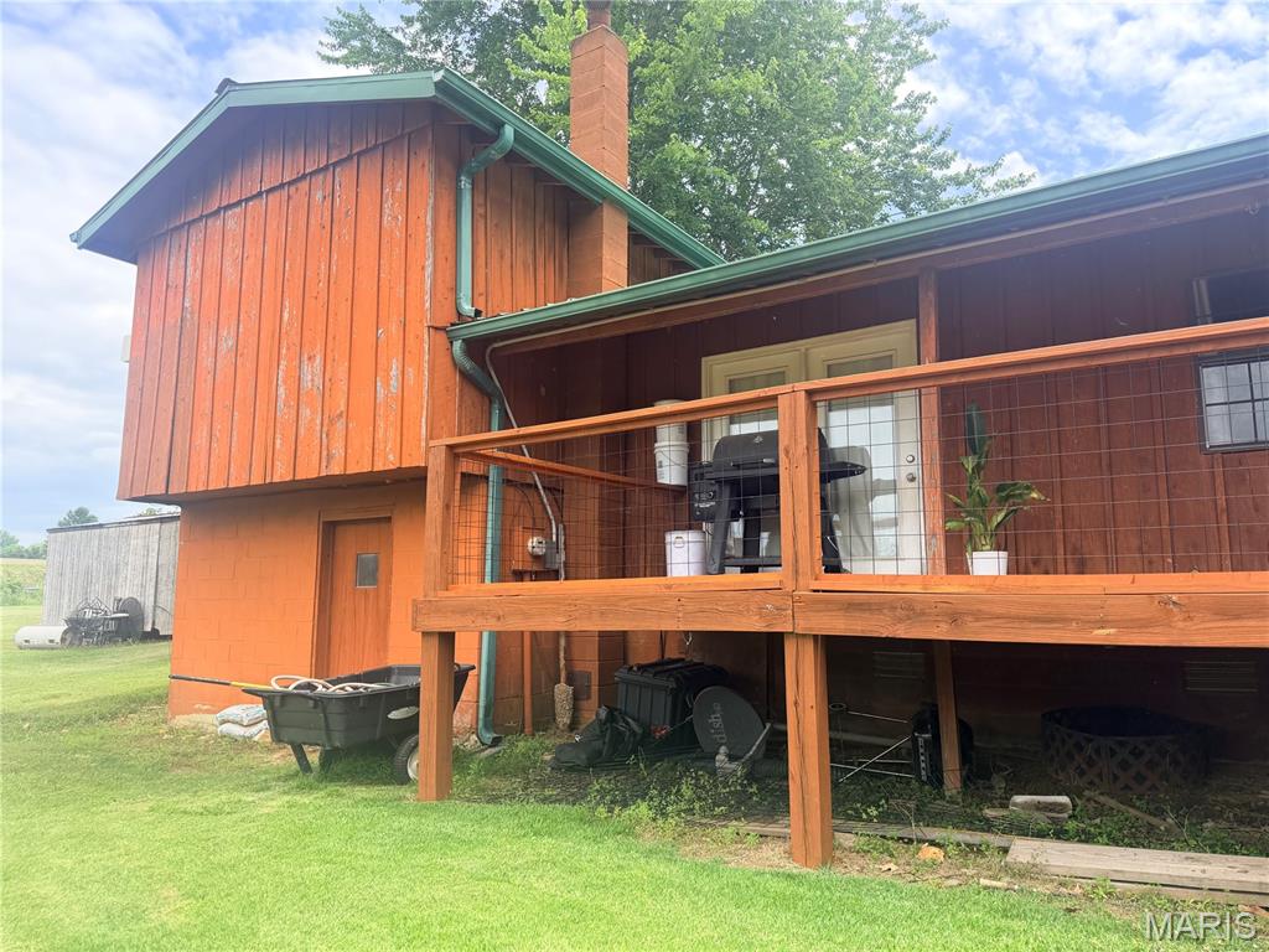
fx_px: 880
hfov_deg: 71.6
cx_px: 634
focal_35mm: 24
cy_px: 476
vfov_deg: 56.8
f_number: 1.78
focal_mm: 6.76
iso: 100
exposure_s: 1/1618
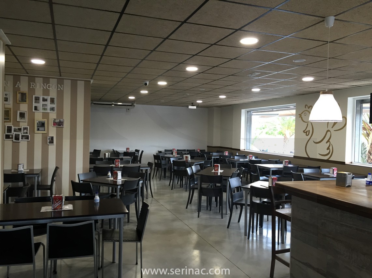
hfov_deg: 61.7
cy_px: 139
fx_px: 312
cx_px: 186
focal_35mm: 29
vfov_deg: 48.2
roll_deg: -2.2
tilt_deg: -1.4
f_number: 2.2
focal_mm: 4.15
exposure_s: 1/30
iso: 64
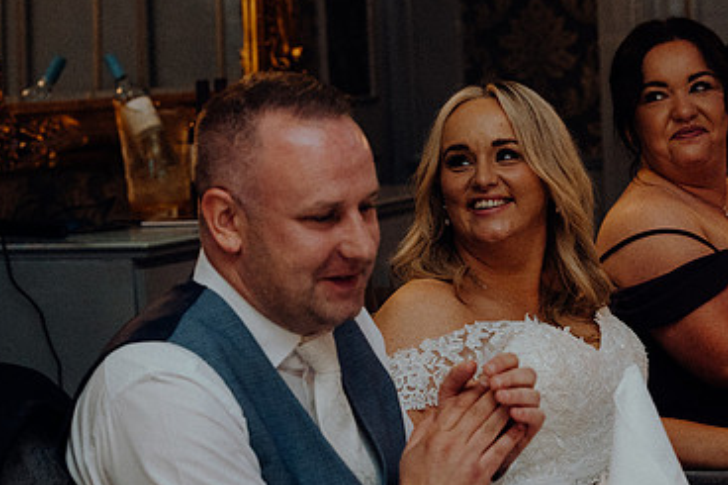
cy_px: 308
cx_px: 528
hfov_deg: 14.4
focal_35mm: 142
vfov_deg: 9.6
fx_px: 2870
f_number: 3.5
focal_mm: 60
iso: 2500
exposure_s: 1/160
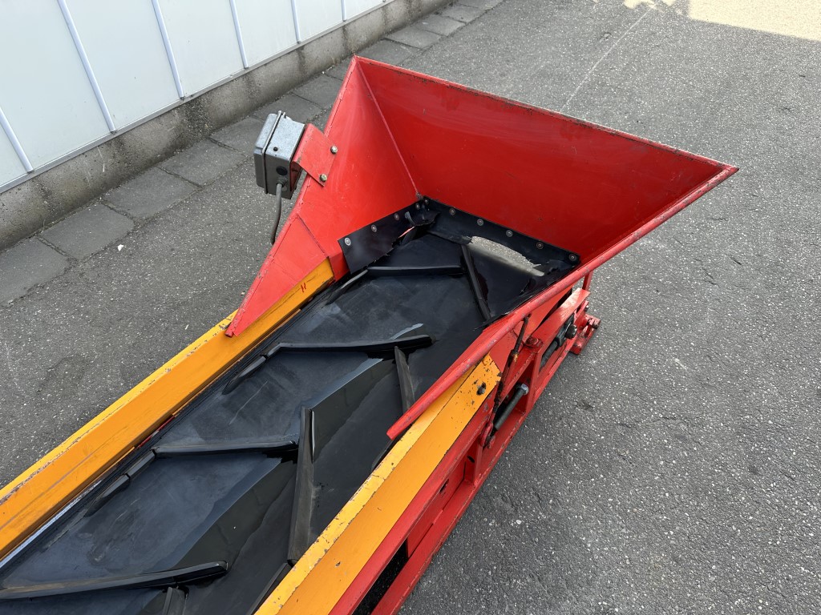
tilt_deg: -45.3
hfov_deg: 71.6
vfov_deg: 56.8
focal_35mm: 24
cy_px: 308
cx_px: 410
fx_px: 569
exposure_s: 1/414
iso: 80
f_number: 1.78
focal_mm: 6.86
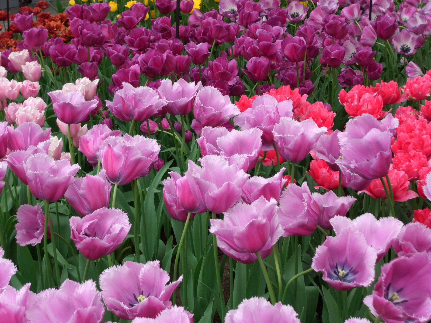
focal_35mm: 68
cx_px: 216
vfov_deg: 21.6
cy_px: 162
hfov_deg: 28.6
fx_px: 847
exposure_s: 1/125
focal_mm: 14.2
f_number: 4
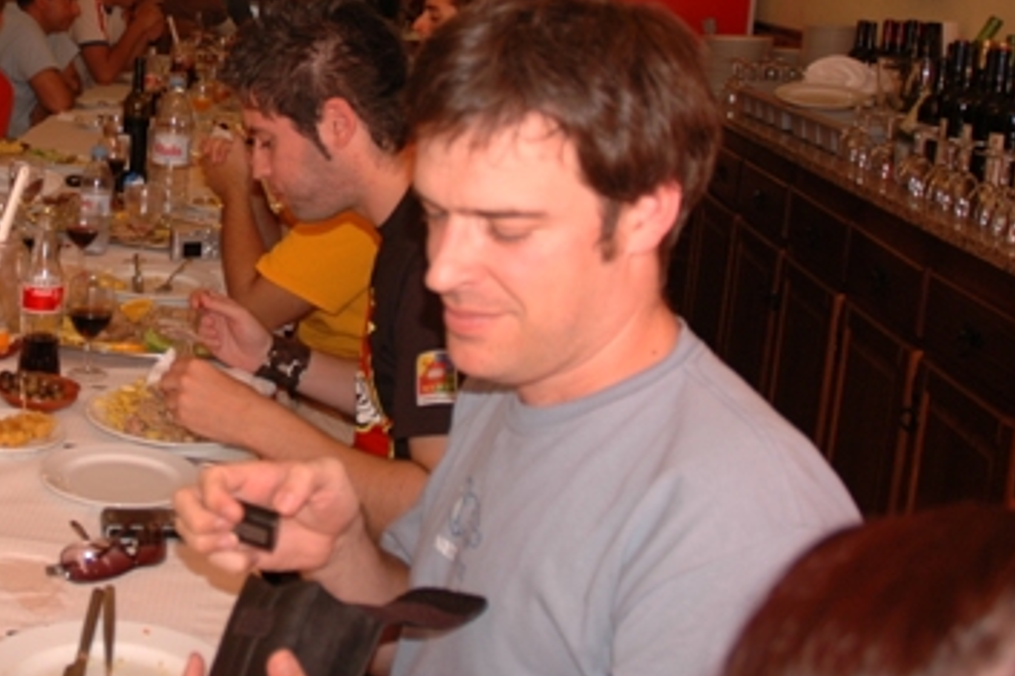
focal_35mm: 49
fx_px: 1381
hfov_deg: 38.1
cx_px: 135
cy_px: 112
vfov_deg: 26.8
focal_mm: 18
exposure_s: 1/60
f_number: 3.5
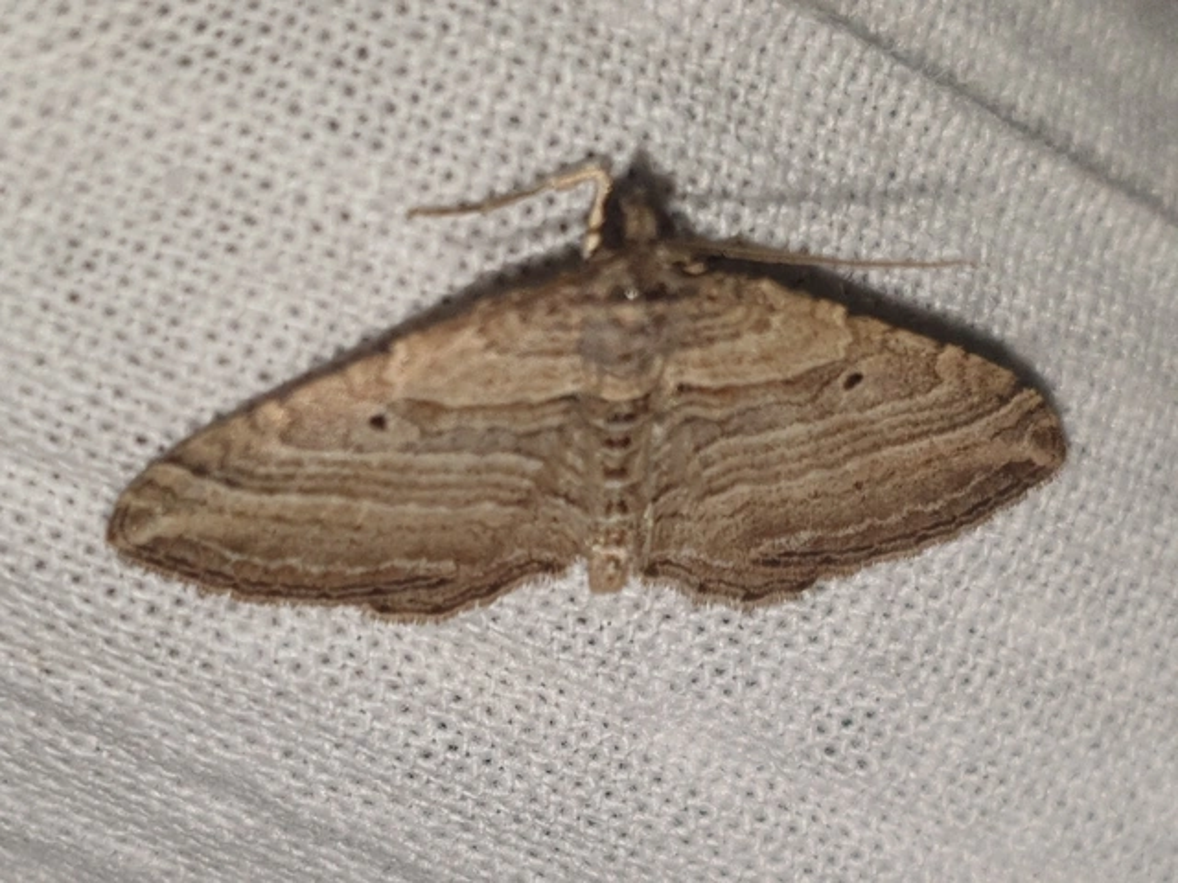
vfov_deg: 53.1
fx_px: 885
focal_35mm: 26
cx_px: 589
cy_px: 442
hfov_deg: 67.3
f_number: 1.5
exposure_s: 1/3040
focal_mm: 4.3
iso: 50
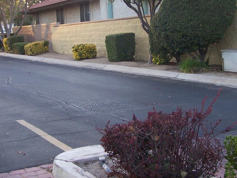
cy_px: 55
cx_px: 107
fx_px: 452
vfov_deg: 22.1
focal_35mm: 66
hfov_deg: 29.4
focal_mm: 6.3
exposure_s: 1/60
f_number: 2.8
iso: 80
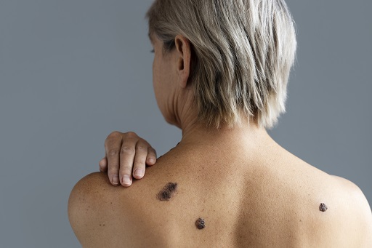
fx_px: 424
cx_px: 186
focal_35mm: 41
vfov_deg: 32.6
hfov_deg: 47.4
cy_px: 124
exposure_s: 1/200
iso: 800
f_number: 2.8
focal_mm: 41
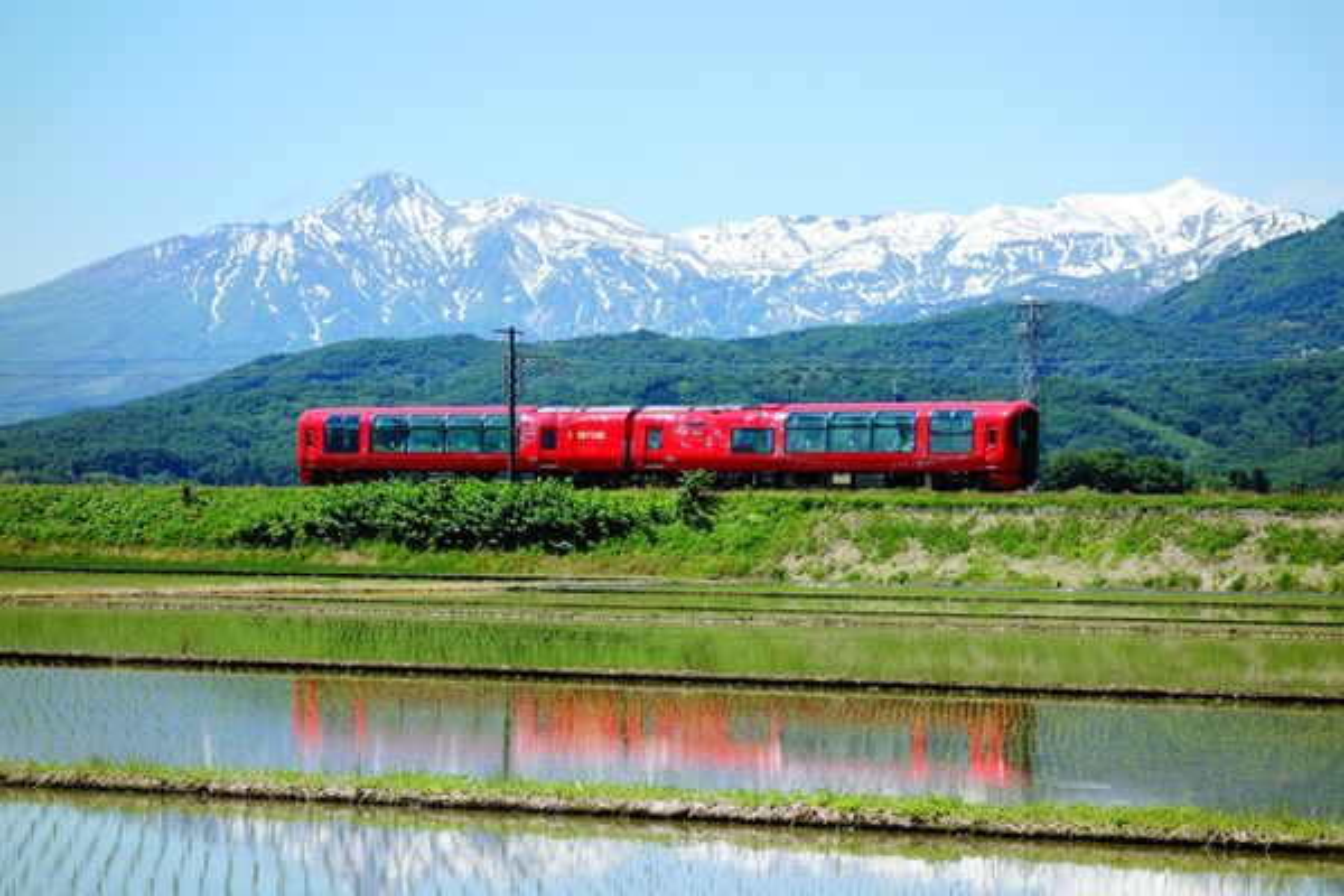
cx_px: 672
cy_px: 448
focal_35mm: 100
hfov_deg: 20.4
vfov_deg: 13.7
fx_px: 3733
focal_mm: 37.1
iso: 125
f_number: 4.9
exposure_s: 1/640
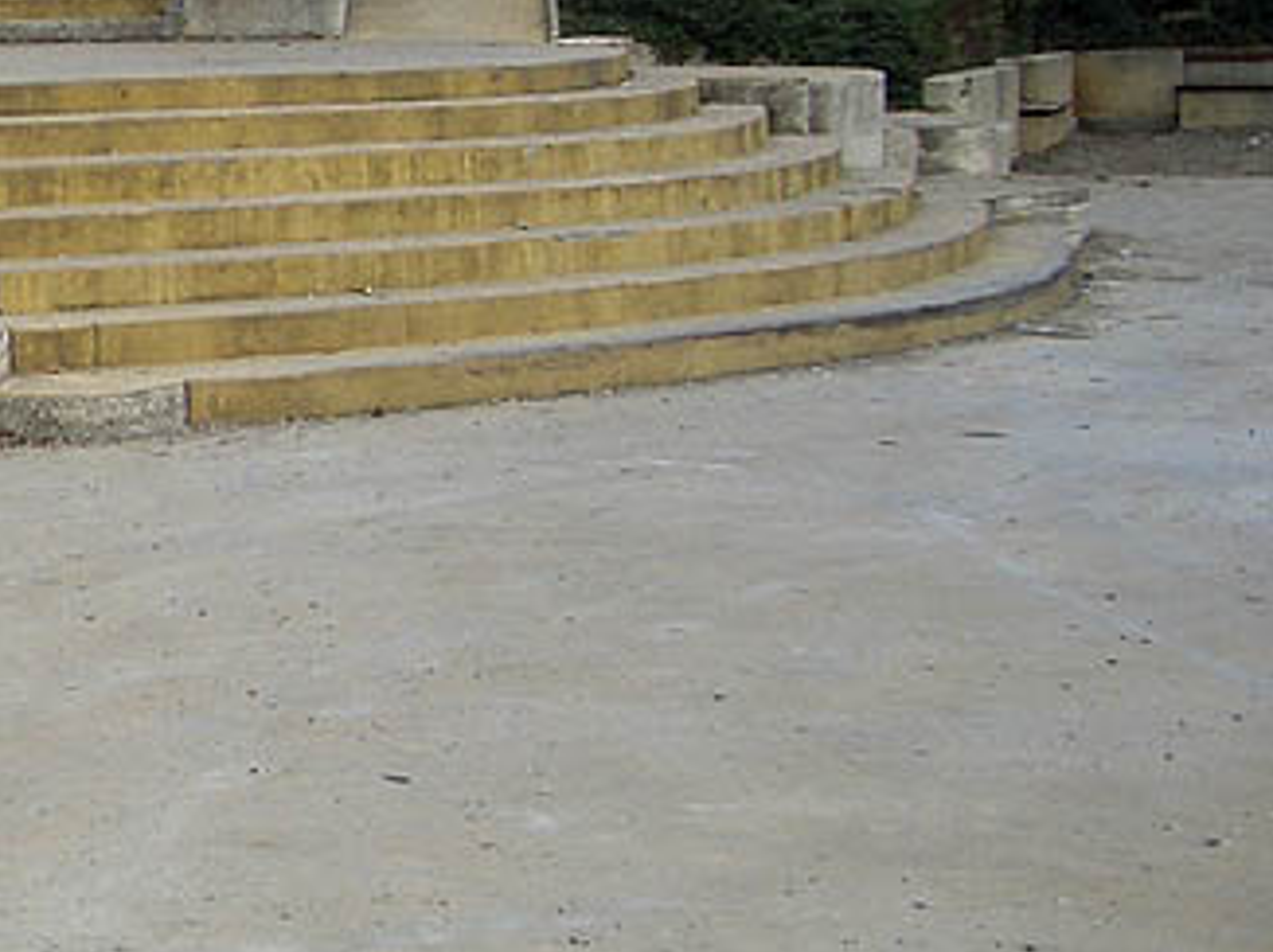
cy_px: 195
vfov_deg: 17.0
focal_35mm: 86
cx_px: -254
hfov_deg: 21.2
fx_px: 3160
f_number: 2.6
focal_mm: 5.8
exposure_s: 1/640
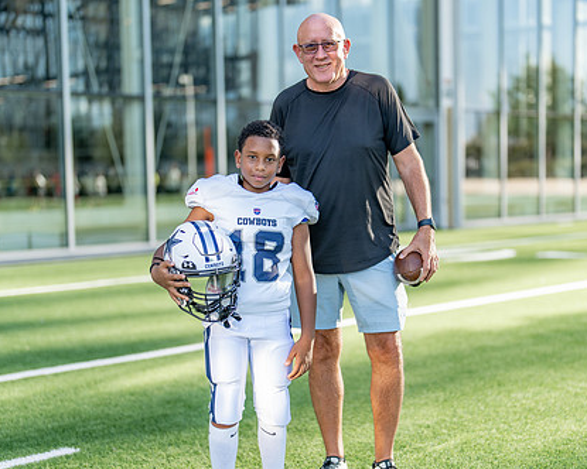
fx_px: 1251
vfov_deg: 21.2
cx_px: 334
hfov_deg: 26.4
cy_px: 269
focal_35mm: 72
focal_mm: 50
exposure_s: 1/1600
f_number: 1.2
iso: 100
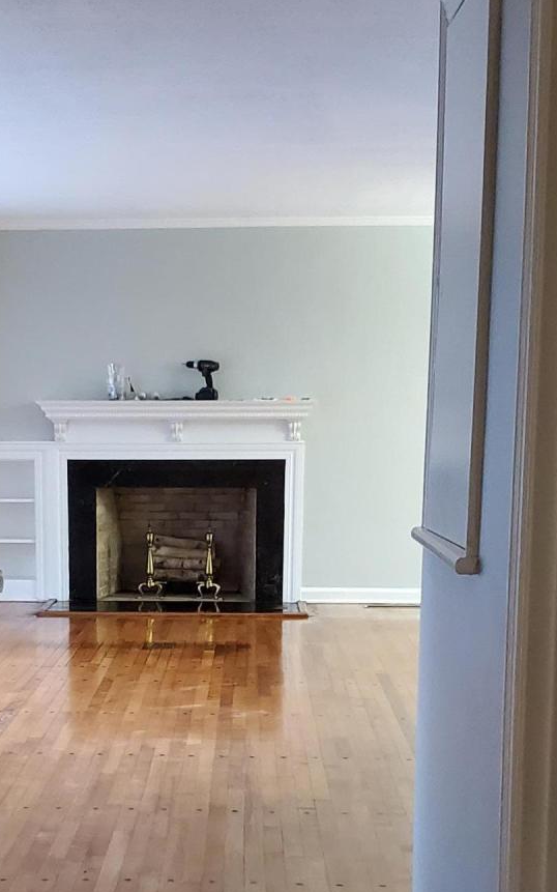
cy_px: 632
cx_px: 140
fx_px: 1555
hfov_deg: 20.2
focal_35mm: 64
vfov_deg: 31.6
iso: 800
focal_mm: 4.3
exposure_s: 1/39
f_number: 1.5
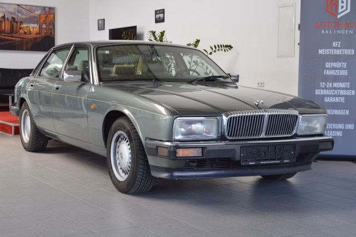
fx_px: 593
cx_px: 178
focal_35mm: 60
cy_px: 118
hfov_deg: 33.4
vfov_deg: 22.6
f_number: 5.6
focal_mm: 40
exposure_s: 1/125
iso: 400
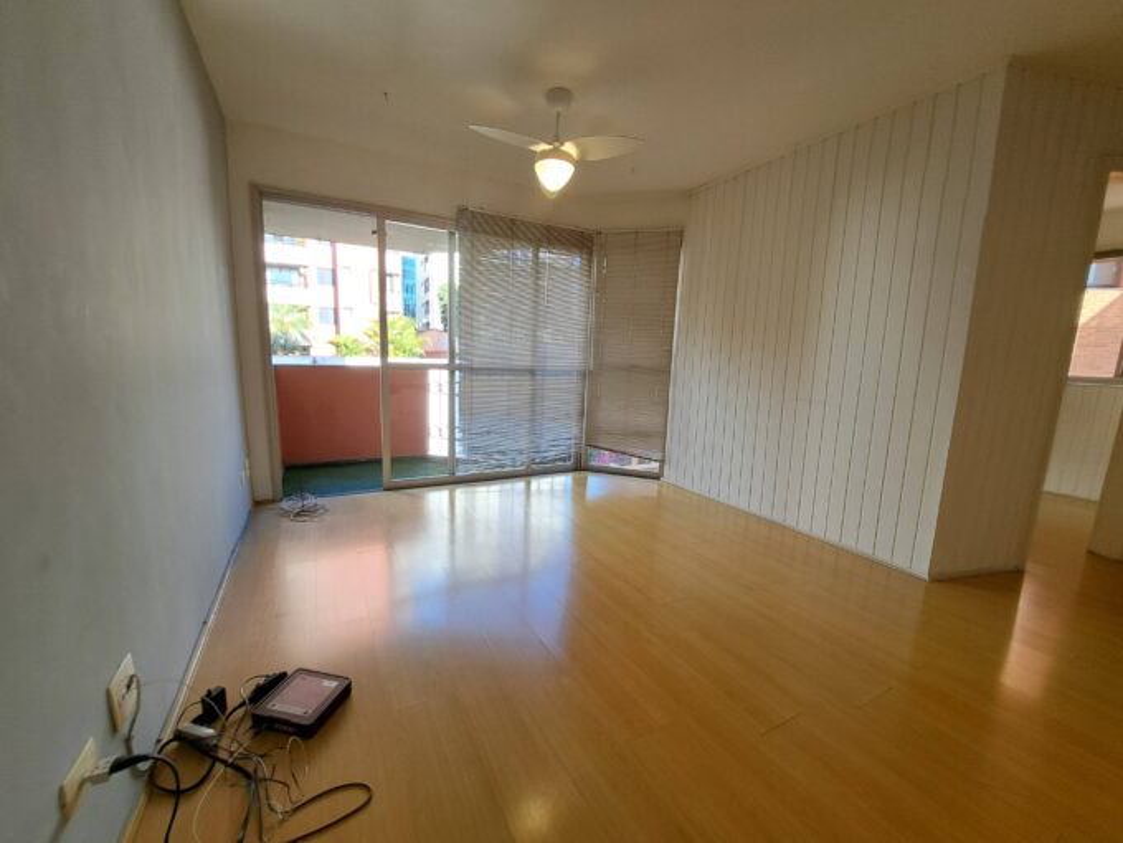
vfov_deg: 89.9
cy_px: 422
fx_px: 422
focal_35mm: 13
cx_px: 562
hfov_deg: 106.2
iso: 50
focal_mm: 1.74
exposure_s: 1/60
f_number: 2.2
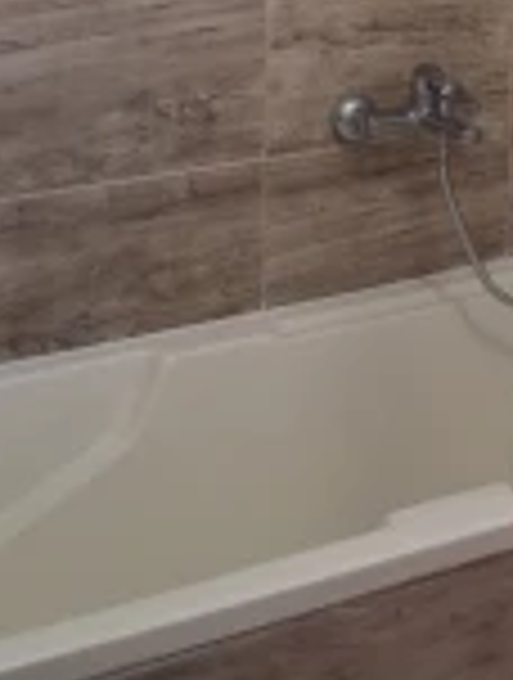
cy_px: -149
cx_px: 616
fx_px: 2027
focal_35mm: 103
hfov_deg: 14.0
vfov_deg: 18.0
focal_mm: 3.98
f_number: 1.8
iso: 320
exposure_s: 1/50
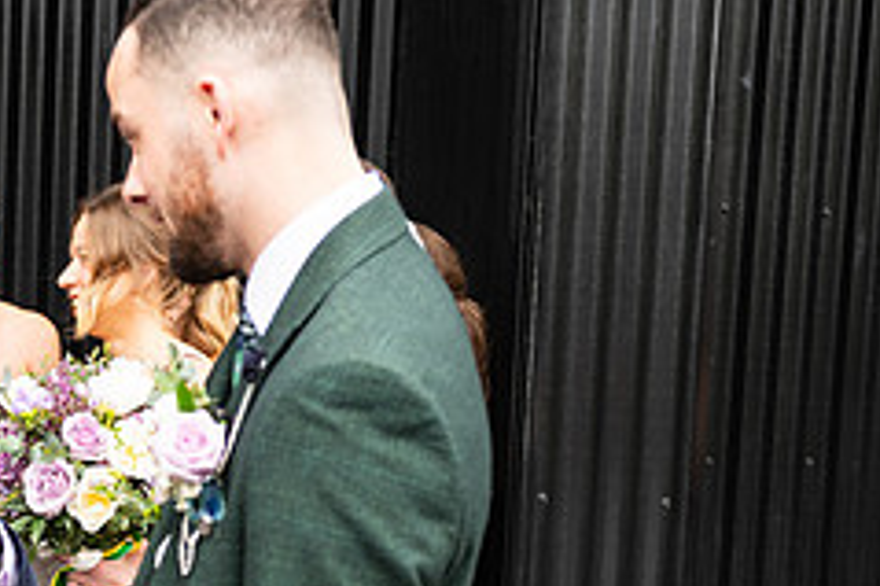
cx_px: 44
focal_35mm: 85
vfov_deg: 15.9
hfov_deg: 23.1
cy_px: 525
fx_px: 2076
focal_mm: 35
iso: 125
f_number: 3.5
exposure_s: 1/200
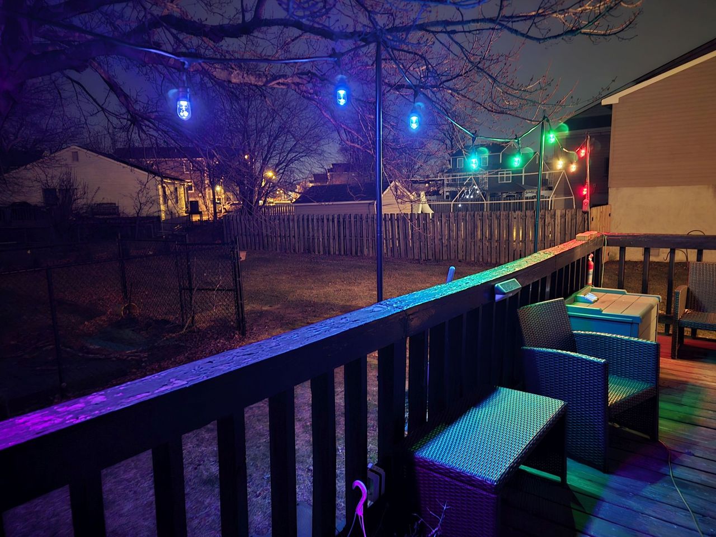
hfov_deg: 73.9
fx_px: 476
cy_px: 268
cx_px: 358
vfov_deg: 58.9
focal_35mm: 23
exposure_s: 1/5
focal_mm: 6.3
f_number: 1.7
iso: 3200
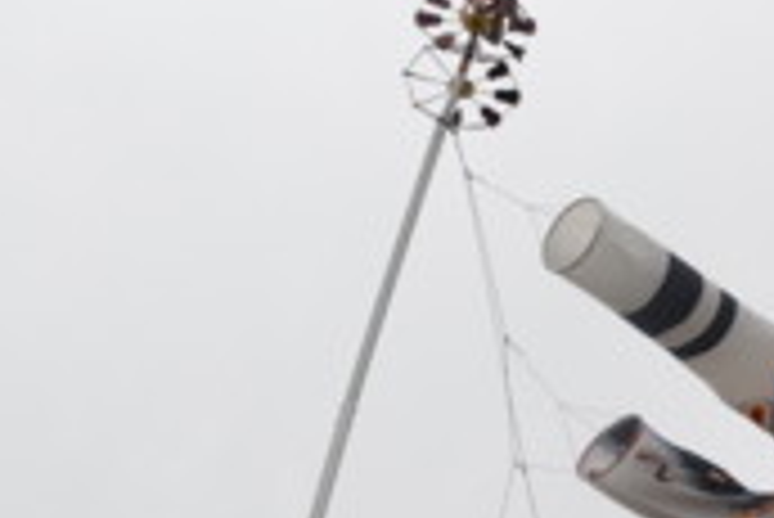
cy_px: 604
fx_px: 2955
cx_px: 544
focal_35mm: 137
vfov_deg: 9.9
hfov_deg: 14.9
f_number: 10
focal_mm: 35
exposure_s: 1/400
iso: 100
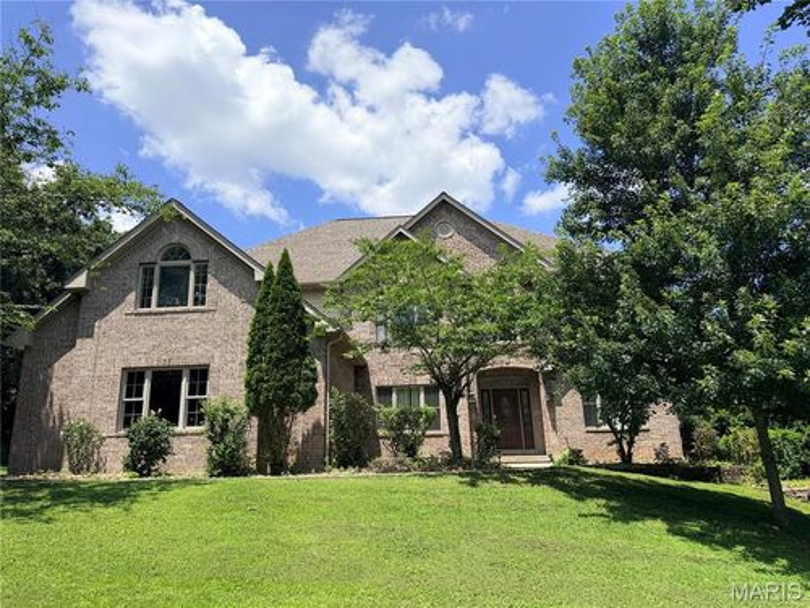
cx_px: 405
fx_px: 562
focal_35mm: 24
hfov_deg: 71.6
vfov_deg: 56.8
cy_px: 304
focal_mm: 6.76
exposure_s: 1/5714
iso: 80
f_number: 1.78
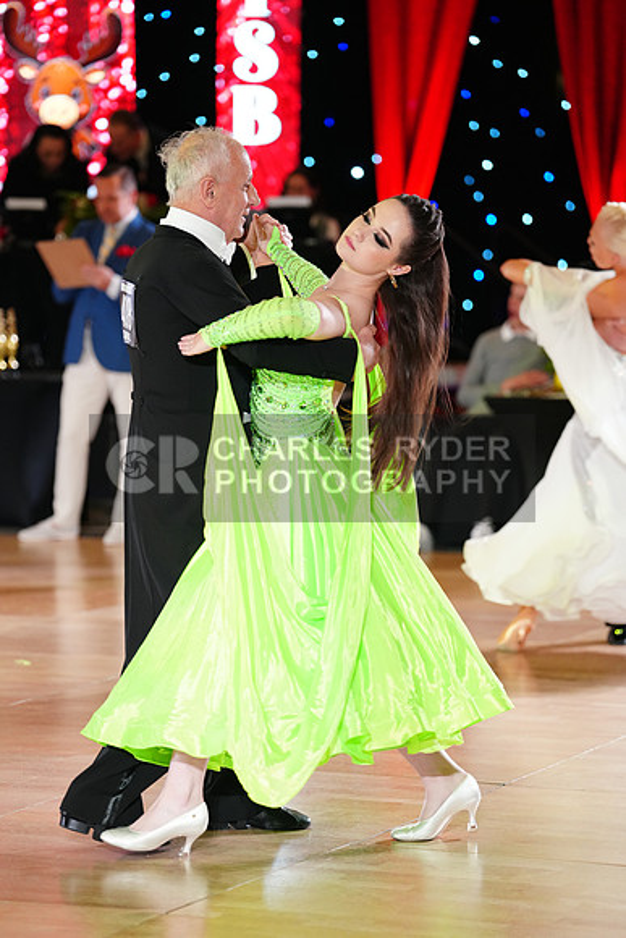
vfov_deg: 15.2
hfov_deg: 10.2
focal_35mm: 135
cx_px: 313
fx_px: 3519
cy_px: 469
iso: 2500
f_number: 2.8
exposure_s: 1/320
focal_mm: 135
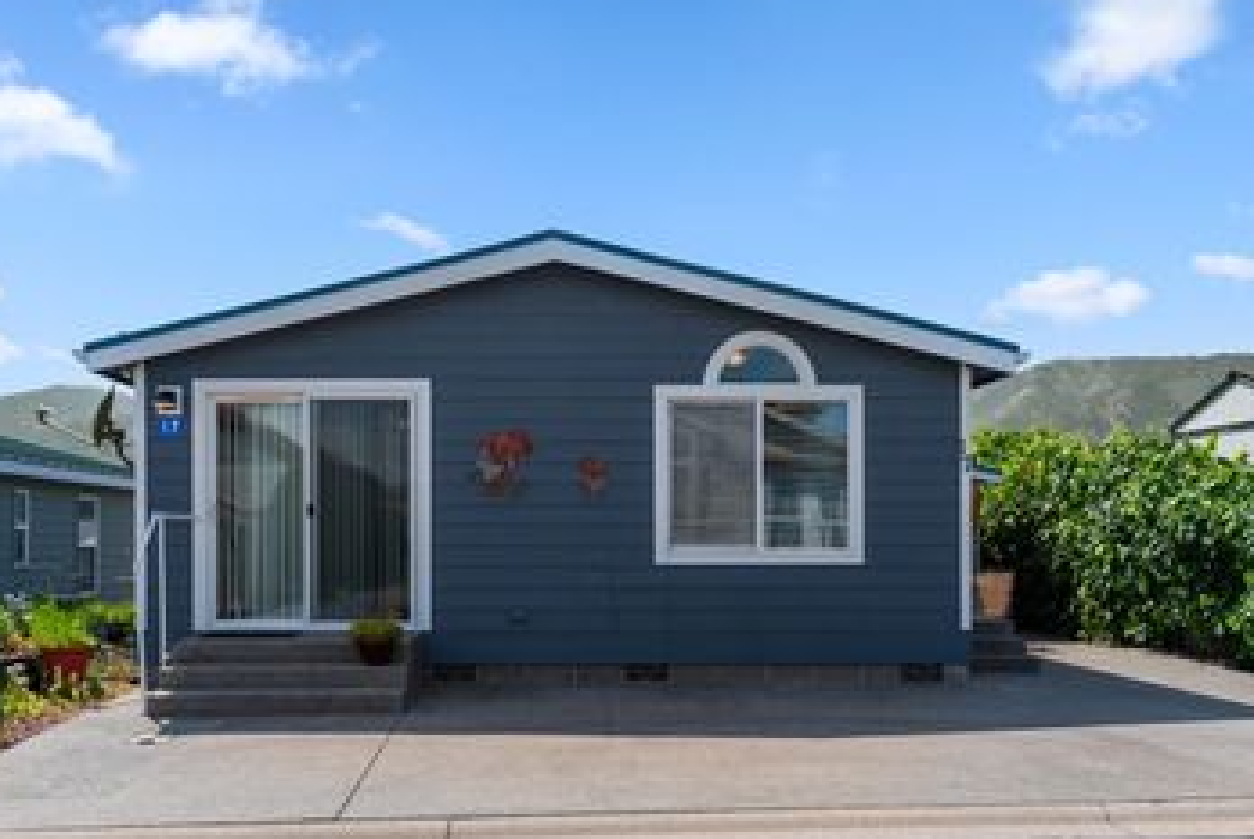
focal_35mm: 33
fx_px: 1151
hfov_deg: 57.0
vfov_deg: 39.7
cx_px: 541
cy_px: 544
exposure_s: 1/320
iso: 100
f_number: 8
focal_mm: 23
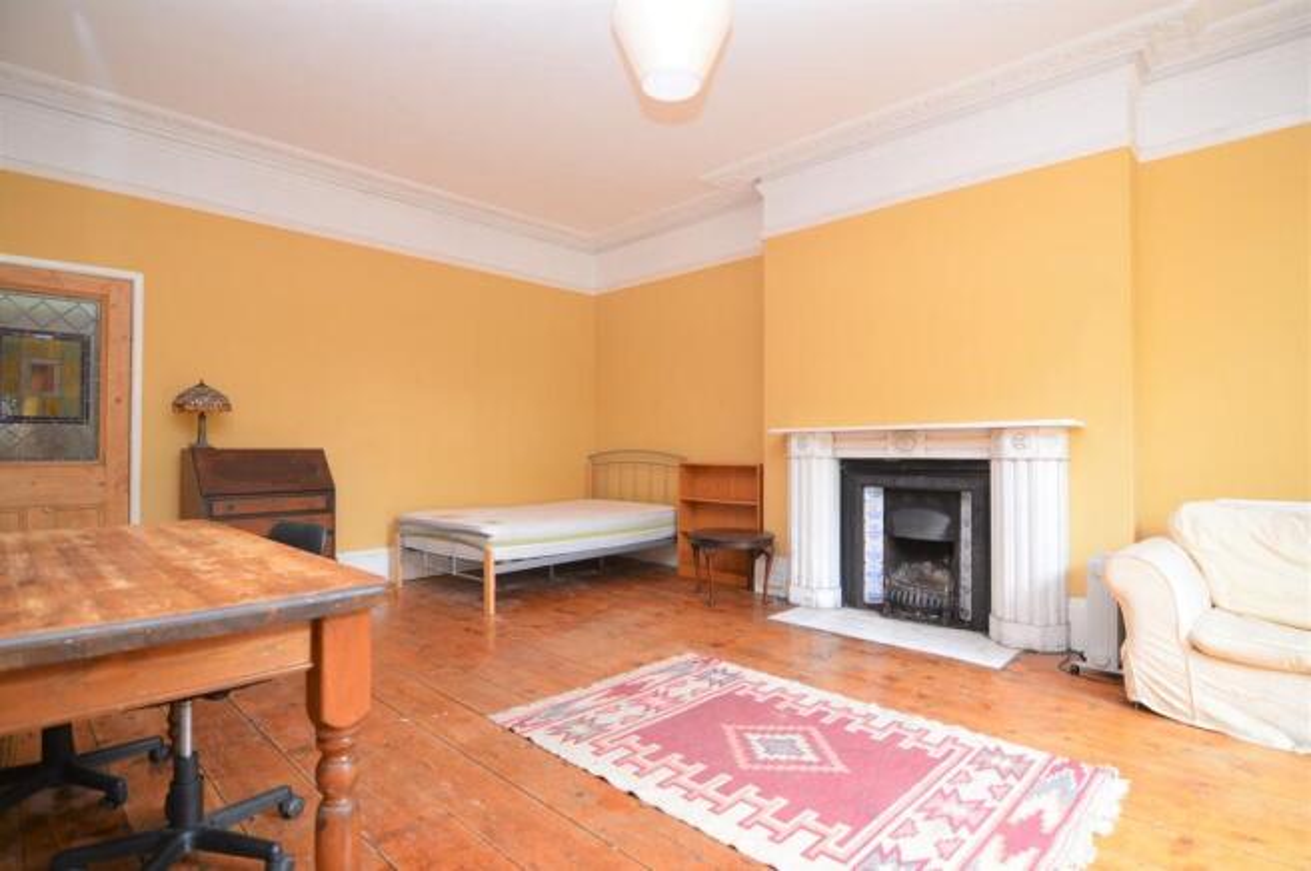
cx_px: 656
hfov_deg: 95.0
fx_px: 600
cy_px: 436
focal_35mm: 16
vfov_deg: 71.9
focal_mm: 11
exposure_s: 1/60
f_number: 2.8
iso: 400
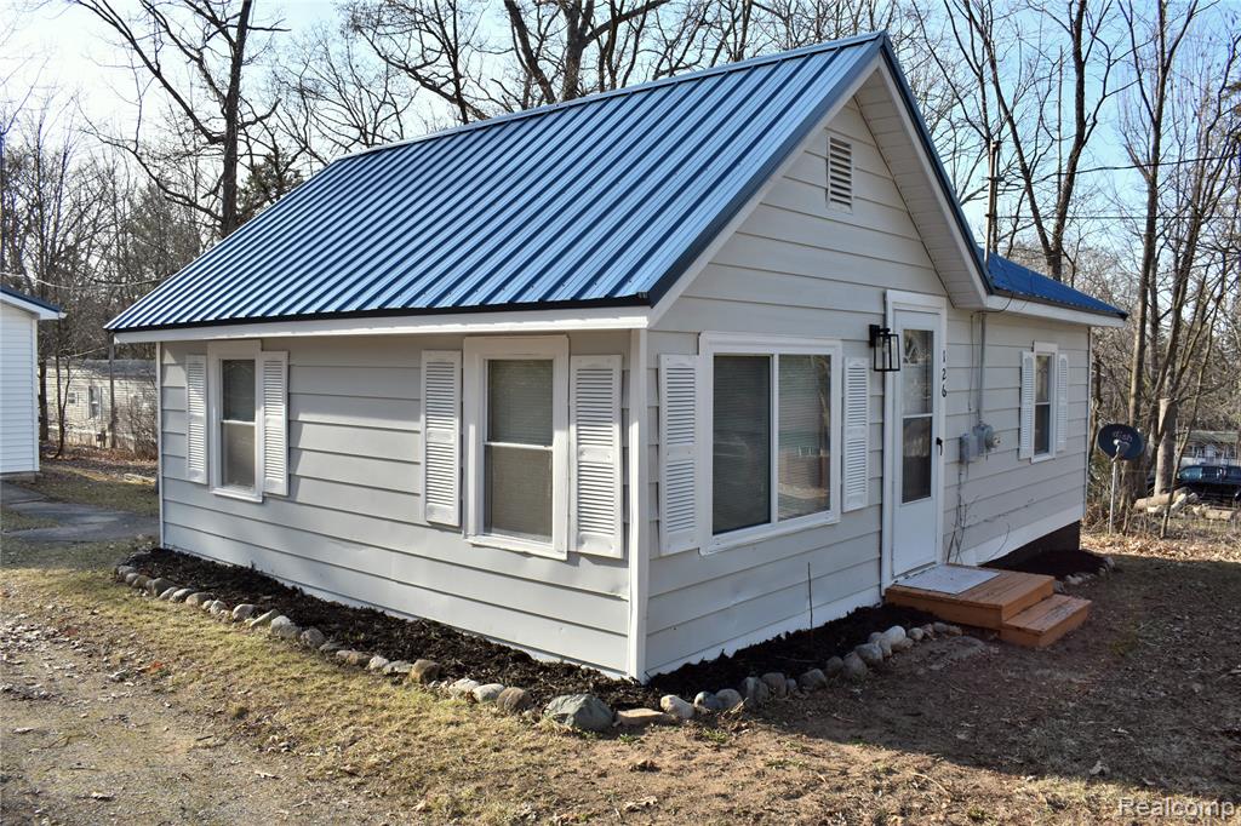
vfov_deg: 47.9
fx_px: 930
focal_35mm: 27
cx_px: 620
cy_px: 413
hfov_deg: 67.4
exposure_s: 1/250
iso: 200
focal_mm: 18
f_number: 8
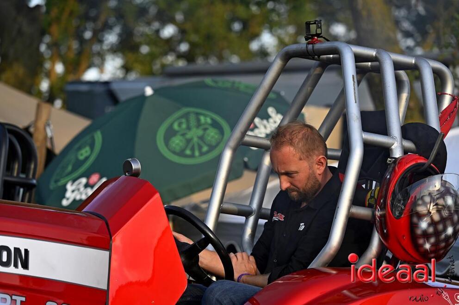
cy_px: 152
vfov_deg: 8.6
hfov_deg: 12.9
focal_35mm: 160
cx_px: 230
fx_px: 2038
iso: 320
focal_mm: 160
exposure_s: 1/640
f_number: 4.8
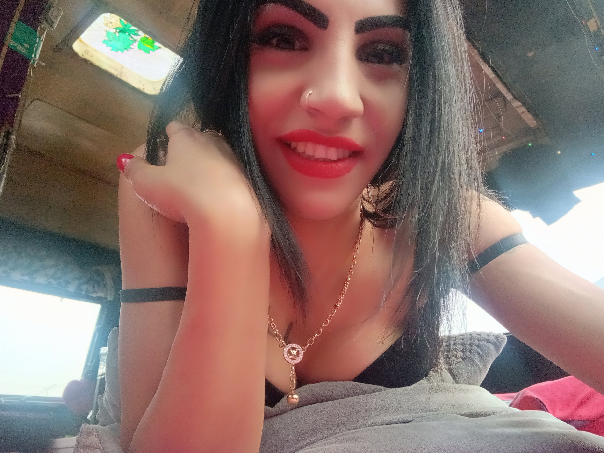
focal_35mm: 28
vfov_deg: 49.7
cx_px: 302
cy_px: 226
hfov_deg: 63.4
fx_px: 489
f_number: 2.25
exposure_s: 1/20
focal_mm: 3.74
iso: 475
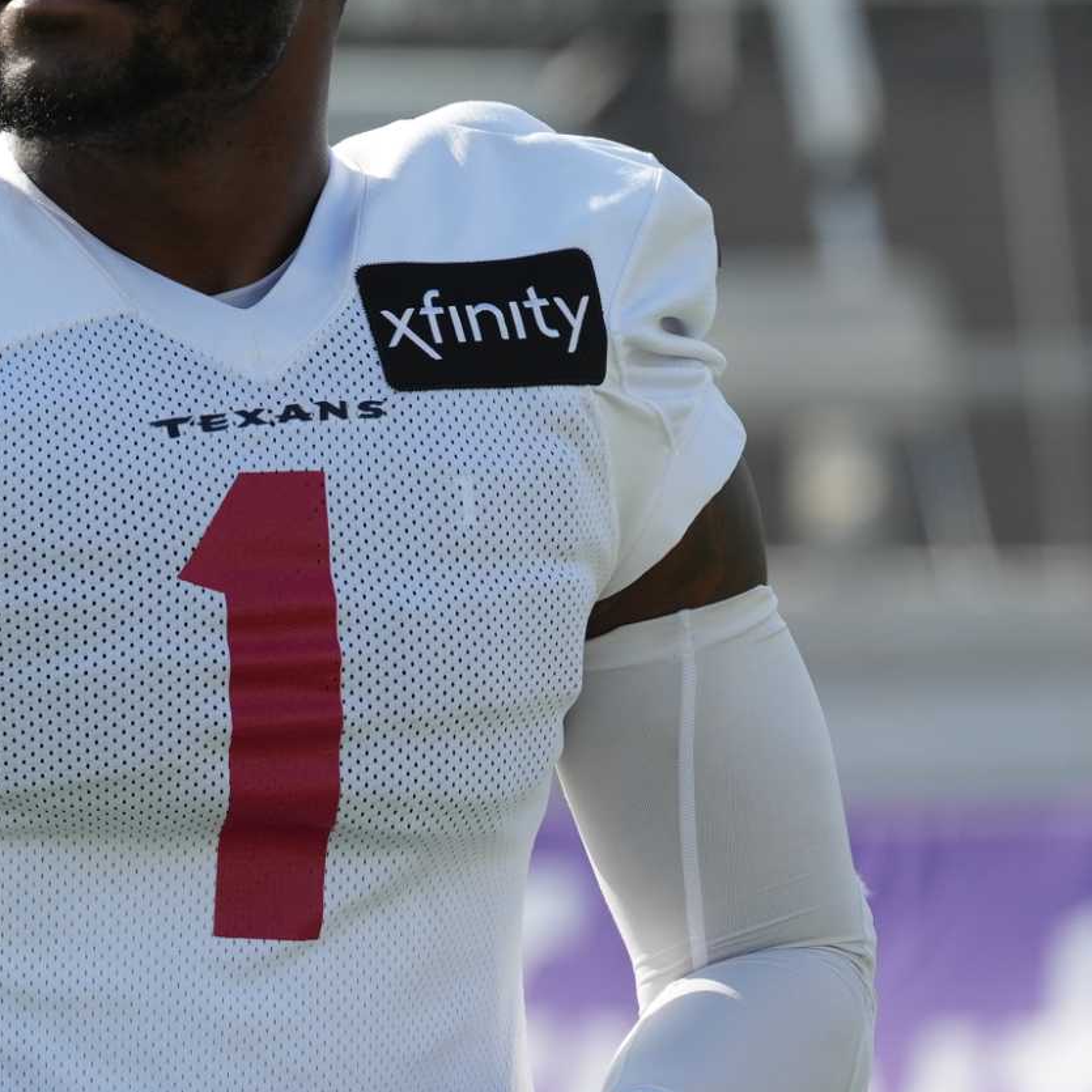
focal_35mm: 857
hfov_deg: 2.0
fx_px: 30587
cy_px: 469
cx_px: 182
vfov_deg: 2.0
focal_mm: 274
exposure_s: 1/1250
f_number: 5.6
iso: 400
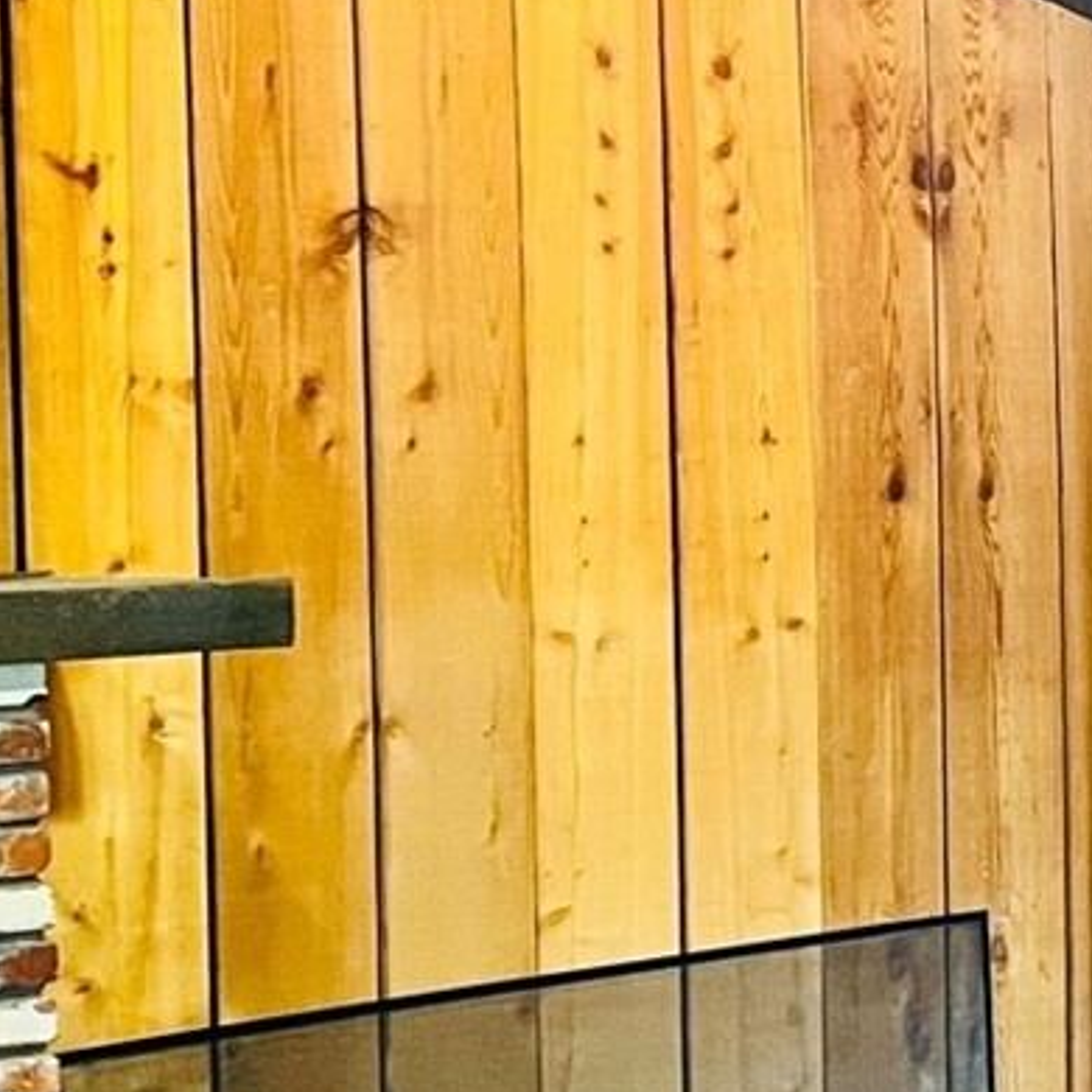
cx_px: 1557
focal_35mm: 113
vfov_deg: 15.4
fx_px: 4033
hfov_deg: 14.5
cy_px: 636
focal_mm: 5.7
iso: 250
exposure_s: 1/60
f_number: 1.5
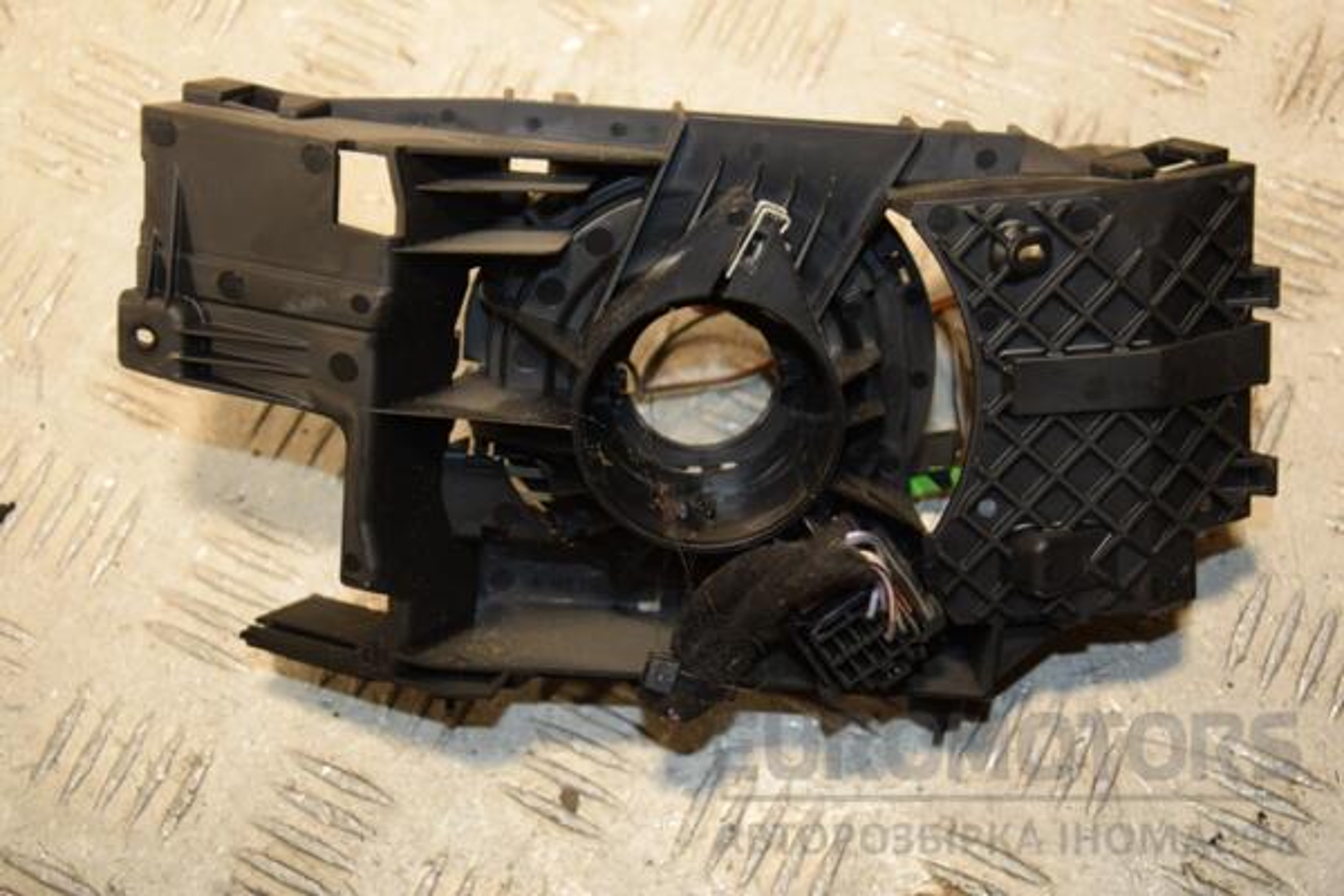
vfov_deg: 18.9
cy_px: 448
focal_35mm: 72
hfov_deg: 28.1
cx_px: 672
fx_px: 2688
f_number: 5
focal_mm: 48
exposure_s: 1/200
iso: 800
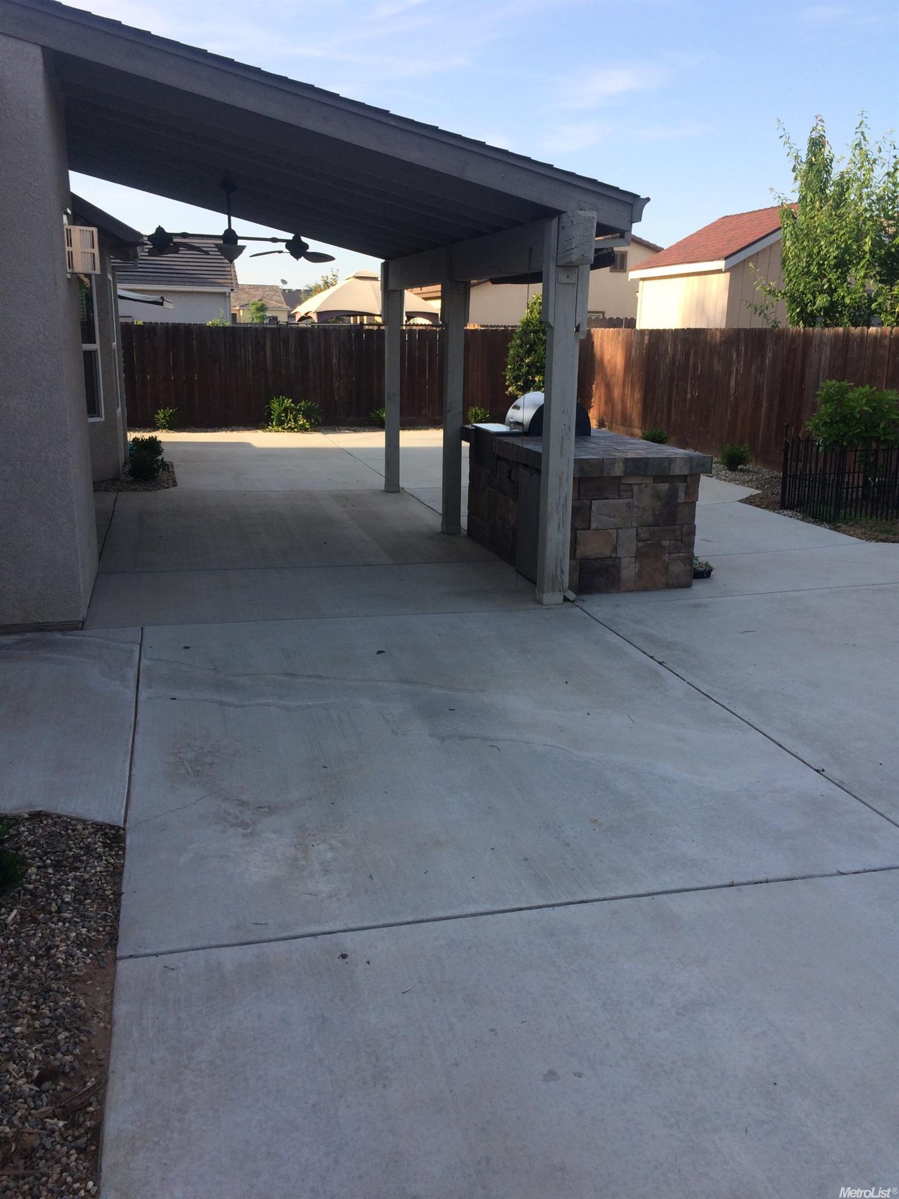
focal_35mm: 29
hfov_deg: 48.2
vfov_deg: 61.7
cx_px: 450
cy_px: 600
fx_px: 1004
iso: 32
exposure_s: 1/746
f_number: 2.2
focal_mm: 4.15
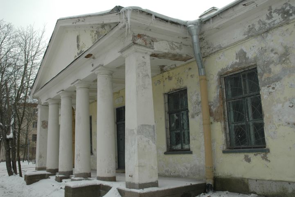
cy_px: 98
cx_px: 148
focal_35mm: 33
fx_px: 270
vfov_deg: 39.9
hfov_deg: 57.2
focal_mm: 22
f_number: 10
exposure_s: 1/125
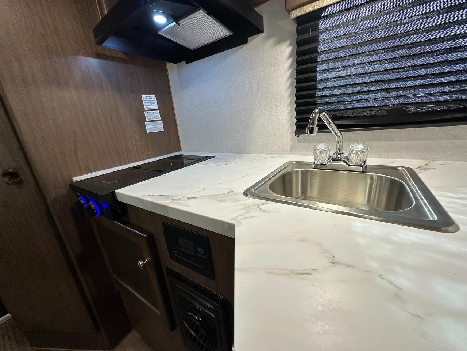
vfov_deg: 85.7
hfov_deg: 102.1
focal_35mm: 14
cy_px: 176
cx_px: 234
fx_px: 189
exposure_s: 1/99
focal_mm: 2.22
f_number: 2.2
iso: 160
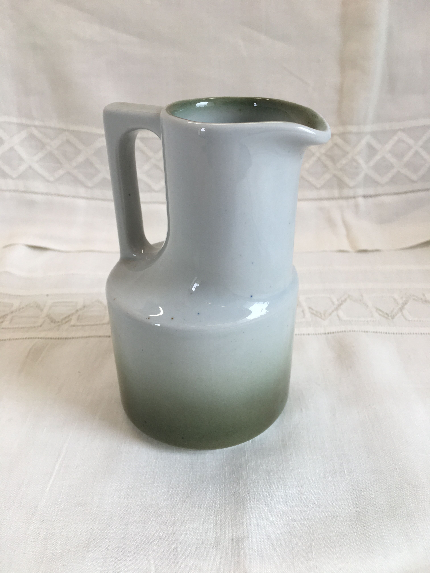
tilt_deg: -29.0
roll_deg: +0.6
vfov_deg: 61.7
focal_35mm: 29
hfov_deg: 48.2
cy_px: 286
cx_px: 215
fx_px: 480
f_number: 2.2
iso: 32
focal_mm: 4.15
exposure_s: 1/100
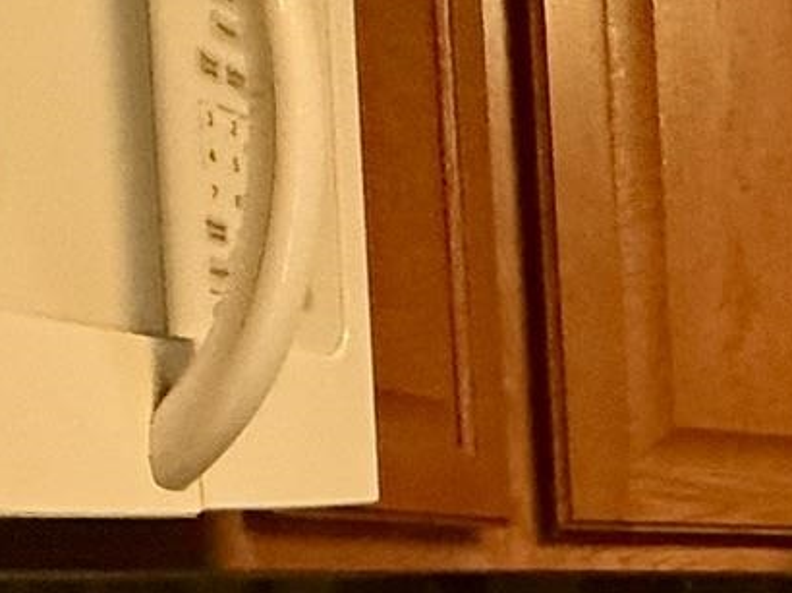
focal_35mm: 70
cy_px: 705
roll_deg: +0.0
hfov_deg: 16.7
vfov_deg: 19.8
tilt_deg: -4.4
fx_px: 1601
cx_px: 1742
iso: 500
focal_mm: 2.22
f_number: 2.2
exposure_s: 1/120
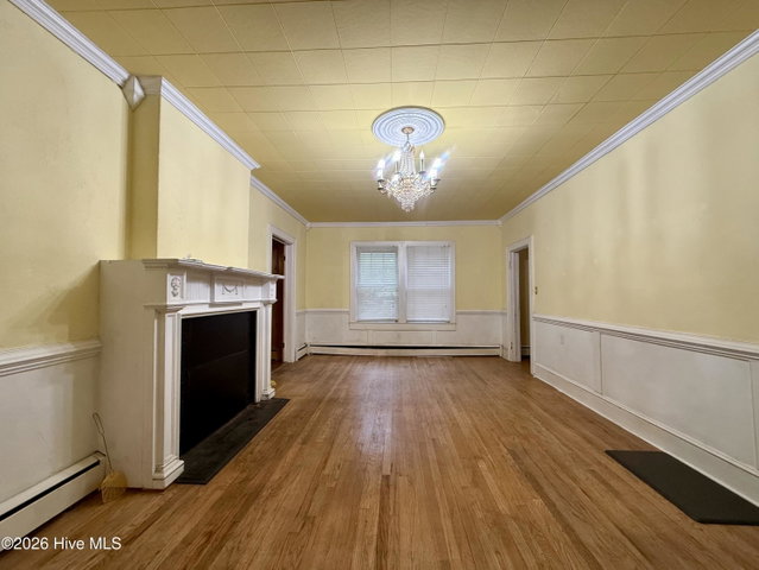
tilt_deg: +2.3
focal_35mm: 14
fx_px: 307
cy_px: 285
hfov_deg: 102.0
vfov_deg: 85.7
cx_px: 380
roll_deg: -0.1
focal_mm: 2.22
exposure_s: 1/60
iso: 250
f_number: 2.2
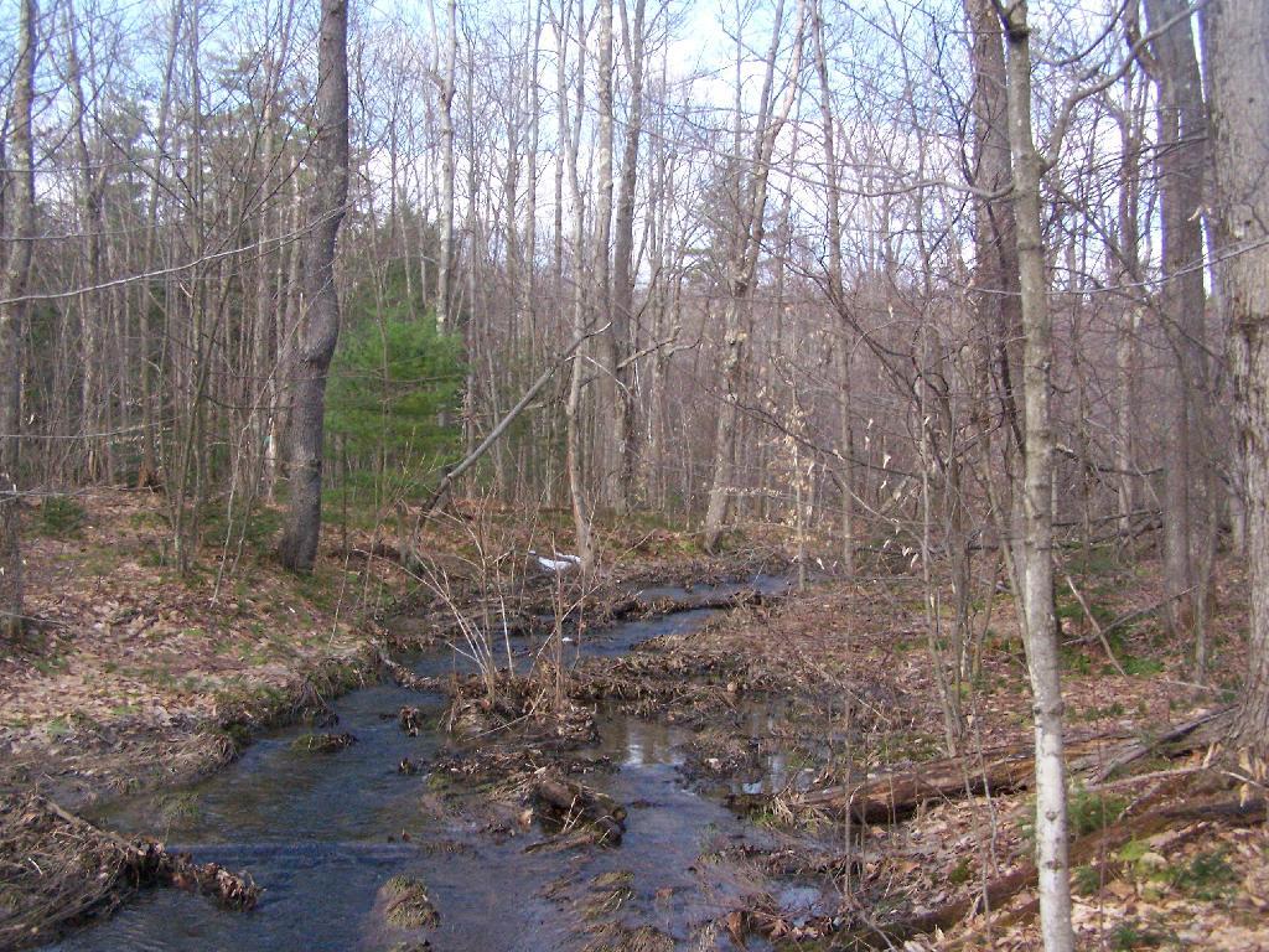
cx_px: 634
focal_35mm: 38
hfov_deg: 49.0
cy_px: 476
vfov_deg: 37.7
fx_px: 1393
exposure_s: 1/640
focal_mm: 6.3
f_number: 4
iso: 400
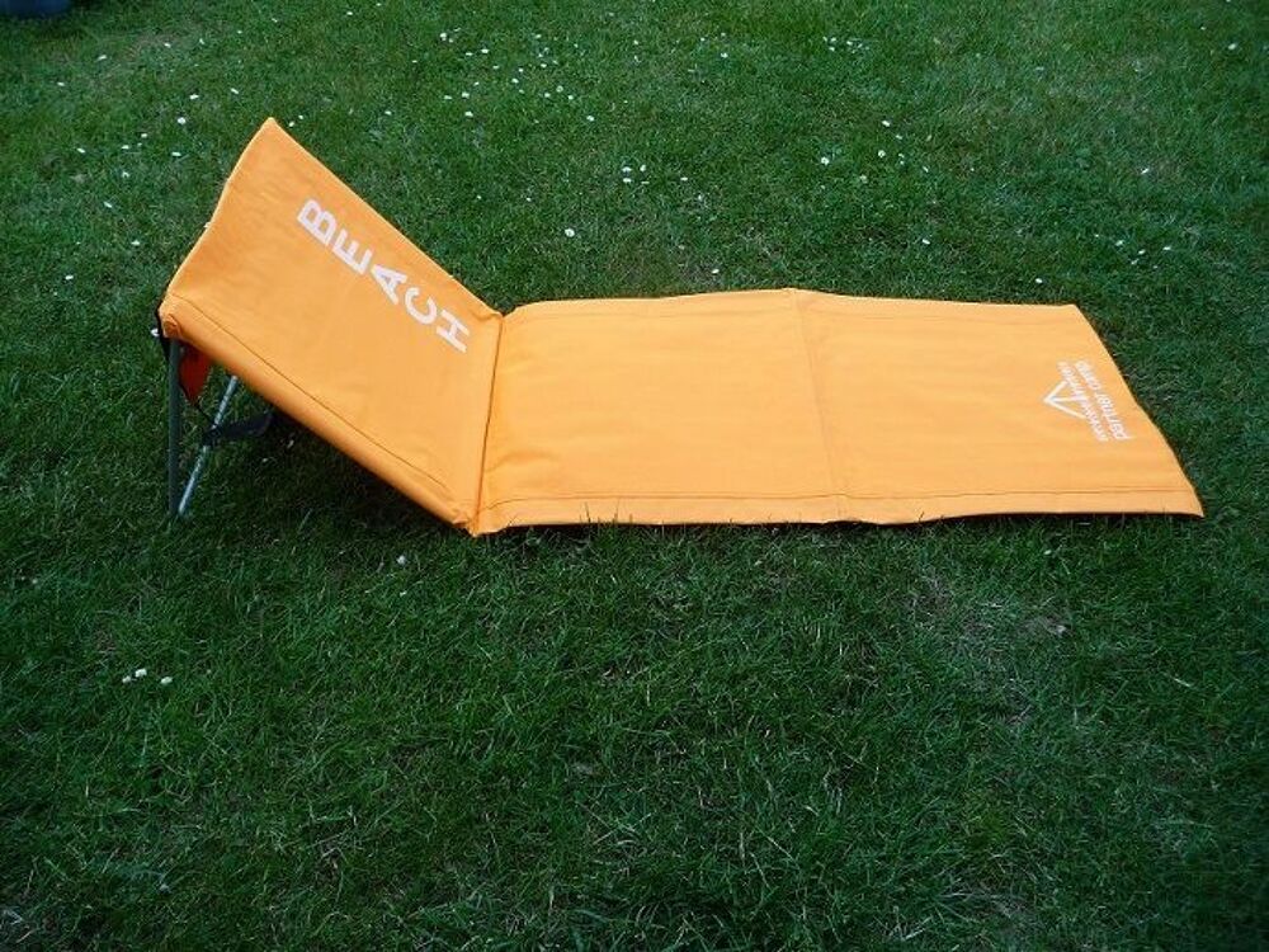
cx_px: 634
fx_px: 1026
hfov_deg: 63.4
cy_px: 476
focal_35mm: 28
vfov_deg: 49.7
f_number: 3.3
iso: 100
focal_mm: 4.7
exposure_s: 1/125
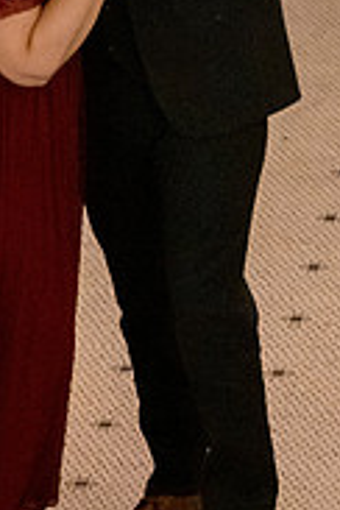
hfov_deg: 8.0
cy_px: 98
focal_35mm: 172
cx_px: 81
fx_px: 2436
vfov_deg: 11.9
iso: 6400
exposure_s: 1/80
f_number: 2.8
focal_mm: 70
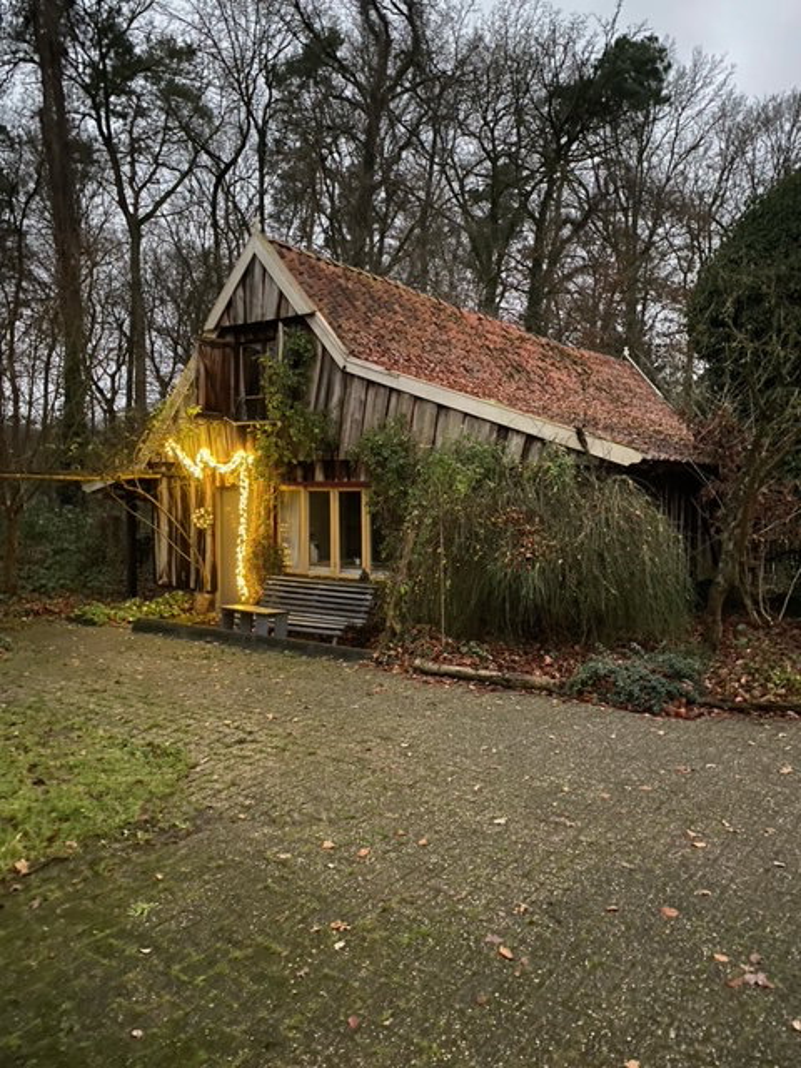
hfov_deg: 53.1
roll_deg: +0.5
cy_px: 534
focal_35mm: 26
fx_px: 802
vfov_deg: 67.3
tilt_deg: -2.7
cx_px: 400
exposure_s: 1/8
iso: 500
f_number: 1.8
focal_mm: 4.25
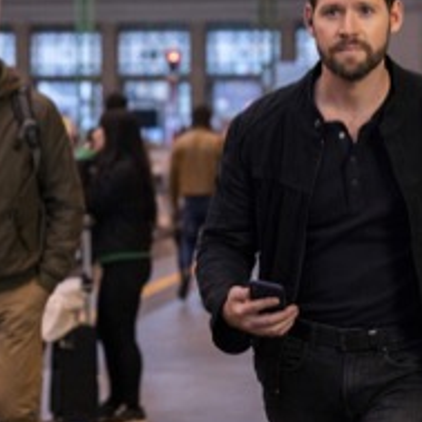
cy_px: 140
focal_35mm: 157
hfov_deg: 11.1
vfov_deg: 11.1
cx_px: 51
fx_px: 2165
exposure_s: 1/320
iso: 3200
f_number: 3.2
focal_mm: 70
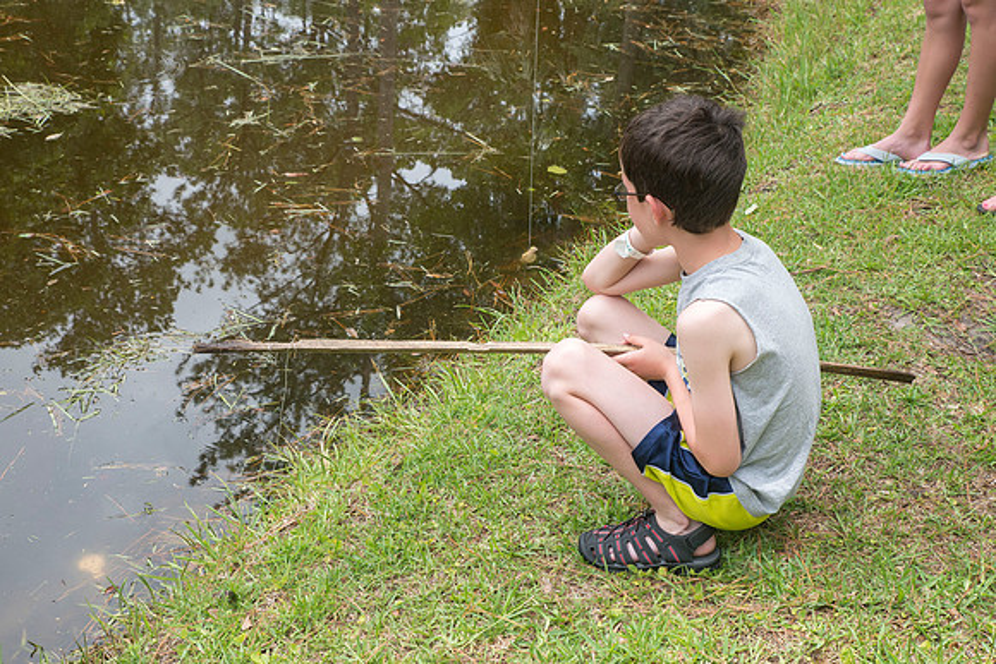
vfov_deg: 26.0
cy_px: 332
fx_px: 1439
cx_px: 498
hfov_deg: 38.2
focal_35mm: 52
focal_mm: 52
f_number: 11
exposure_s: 1/500
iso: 1250
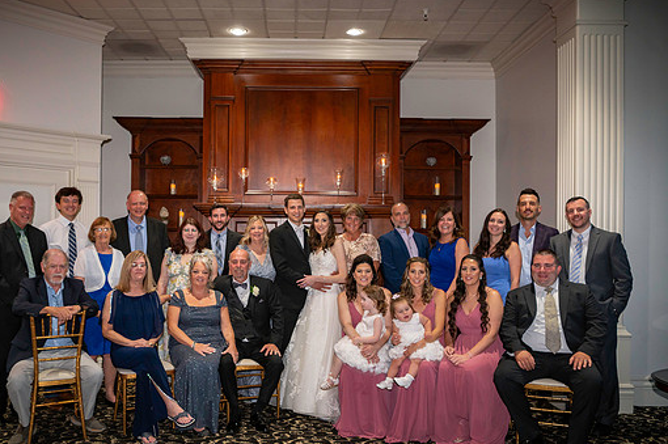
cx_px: 293
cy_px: 237
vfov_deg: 39.9
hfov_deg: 57.1
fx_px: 612
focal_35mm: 33
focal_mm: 29
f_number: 4.5
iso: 800
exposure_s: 1/60
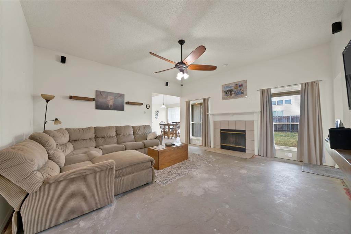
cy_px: 117
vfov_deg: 90.0
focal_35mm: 12
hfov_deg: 112.6
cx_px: 176
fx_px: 117
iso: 640
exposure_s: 1/1.67
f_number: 9
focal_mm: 12
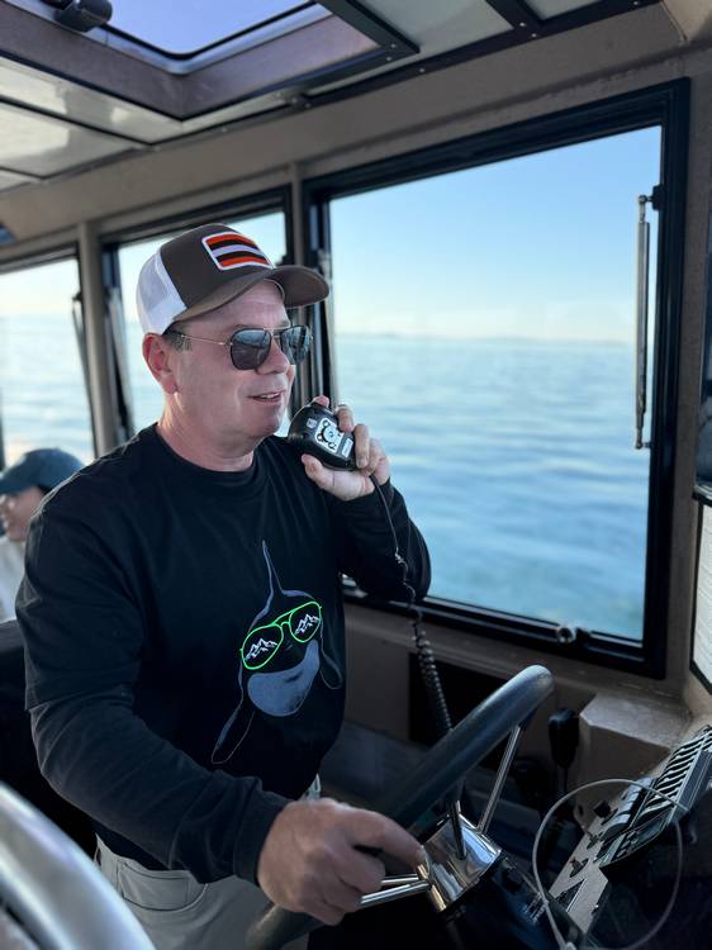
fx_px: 659
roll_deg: -1.5
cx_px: 356
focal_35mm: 24
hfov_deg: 56.8
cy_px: 475
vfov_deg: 71.6
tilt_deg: -12.0
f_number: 1.78
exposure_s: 1/1139
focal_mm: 6.76
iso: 100
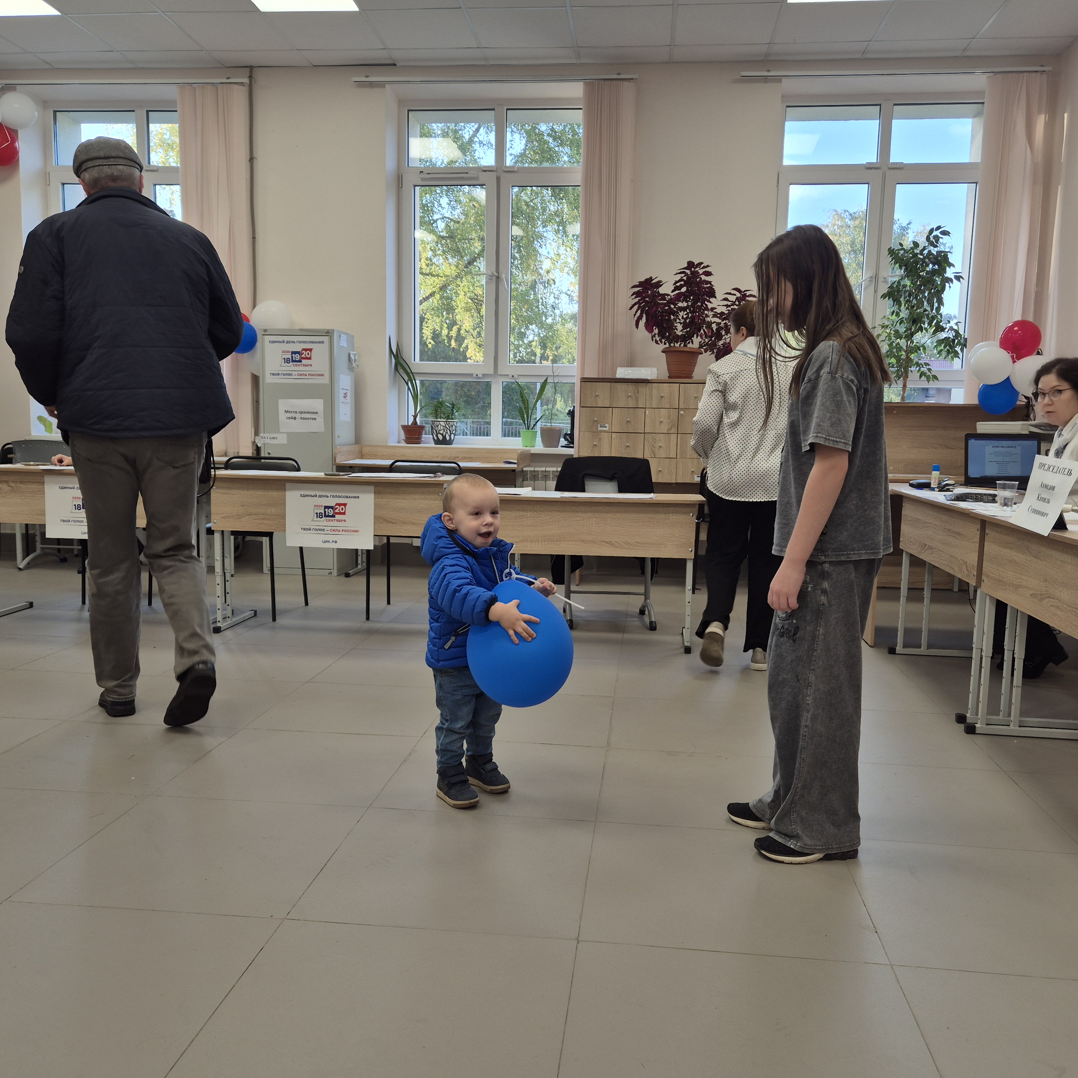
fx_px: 987
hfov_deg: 57.3
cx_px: 542
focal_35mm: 28
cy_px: 529
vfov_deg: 57.3
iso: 25
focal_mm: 5.4
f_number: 1.8
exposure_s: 1/100
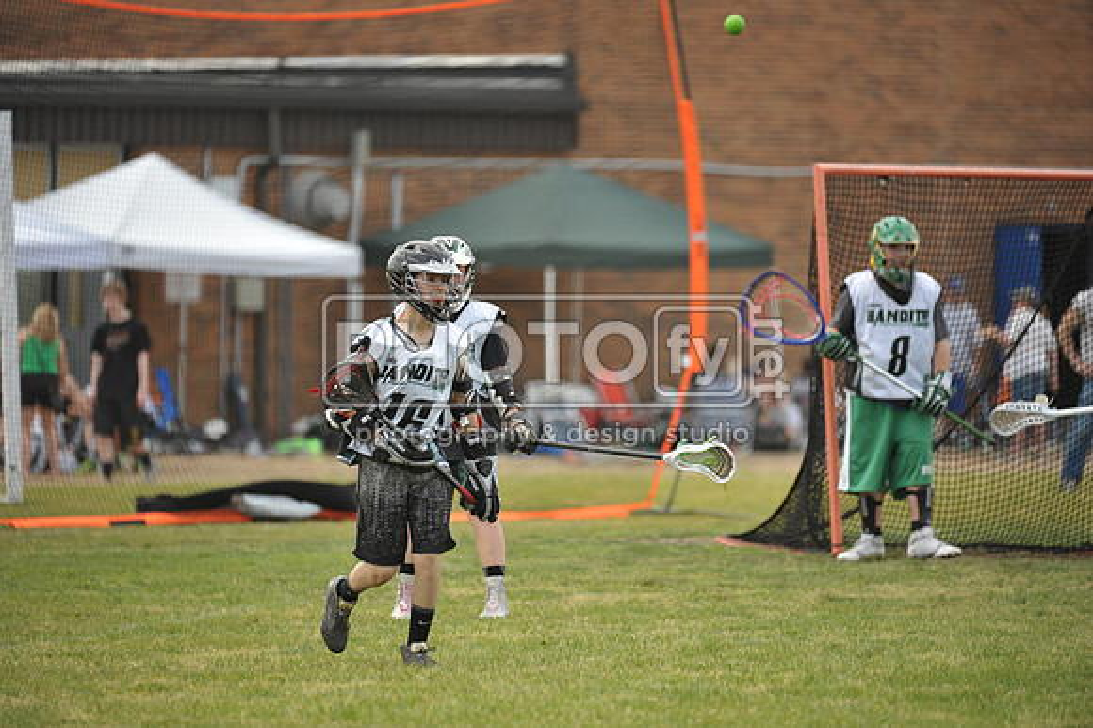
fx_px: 9406
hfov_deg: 6.7
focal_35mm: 310
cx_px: 546
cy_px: 364
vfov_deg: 4.4
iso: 800
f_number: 4
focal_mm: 310
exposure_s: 1/2000
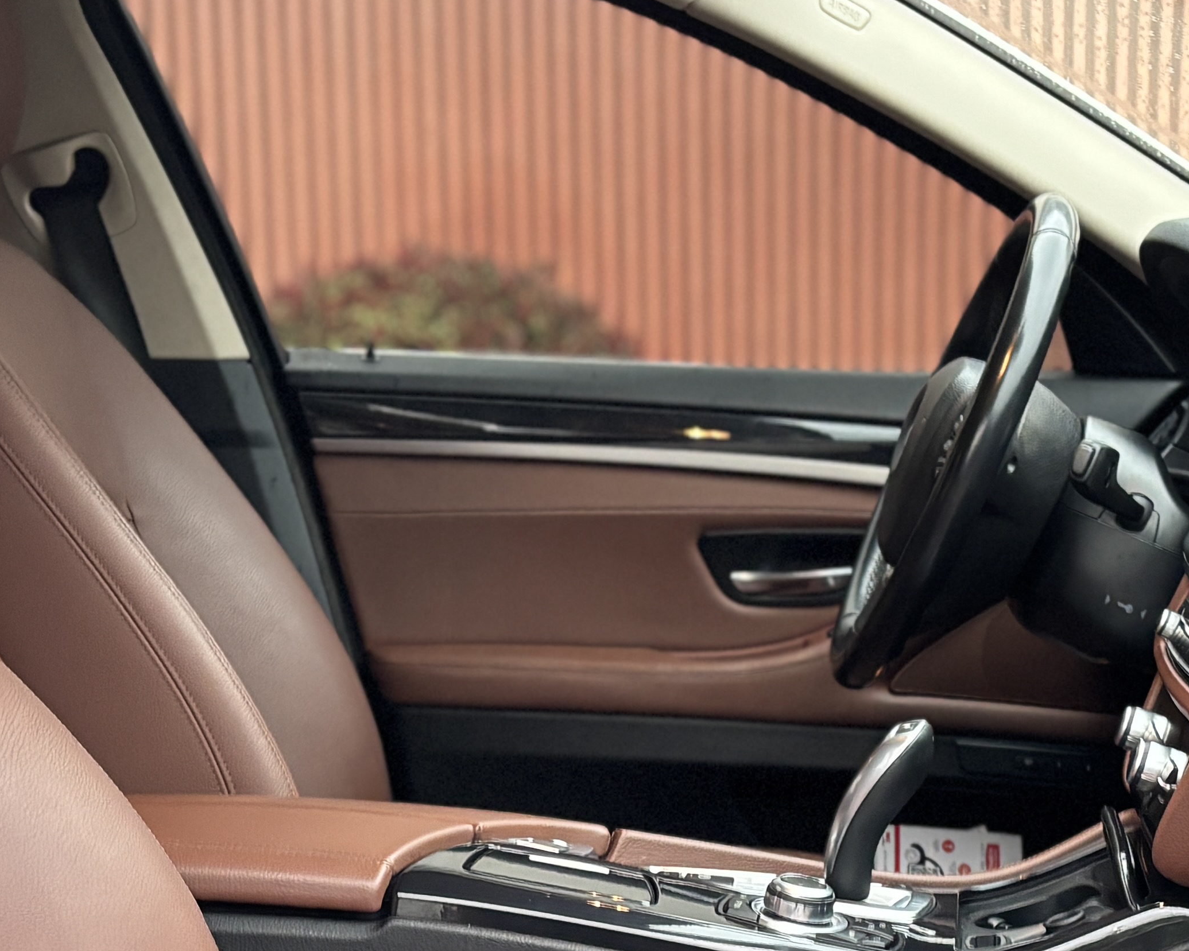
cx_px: 774
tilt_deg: -11.5
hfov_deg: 27.0
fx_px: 2463
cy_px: 933
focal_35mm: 70
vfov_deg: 21.2
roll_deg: +0.9
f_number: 1.6
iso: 500
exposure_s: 1/53
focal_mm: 5.96
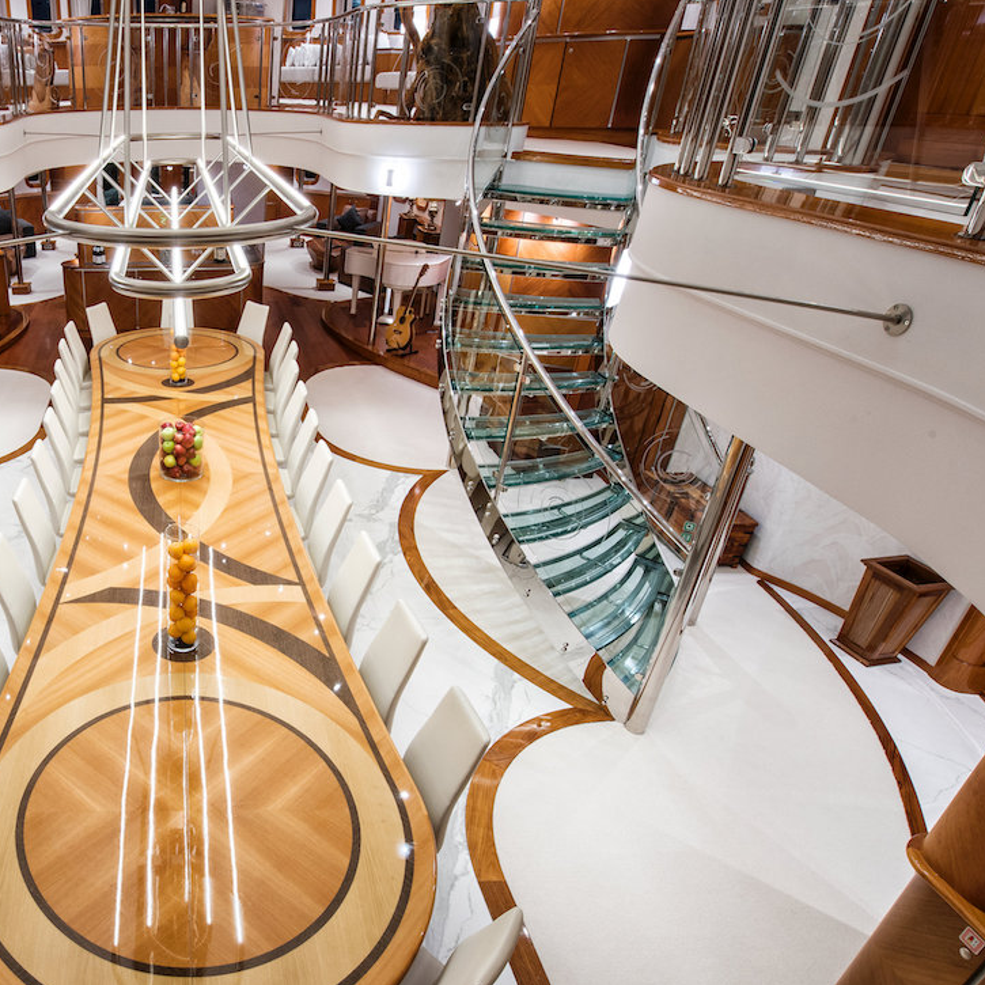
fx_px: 740
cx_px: 181
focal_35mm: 23
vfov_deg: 67.1
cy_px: 539
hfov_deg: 61.1
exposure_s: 1
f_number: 16
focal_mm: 14
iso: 200
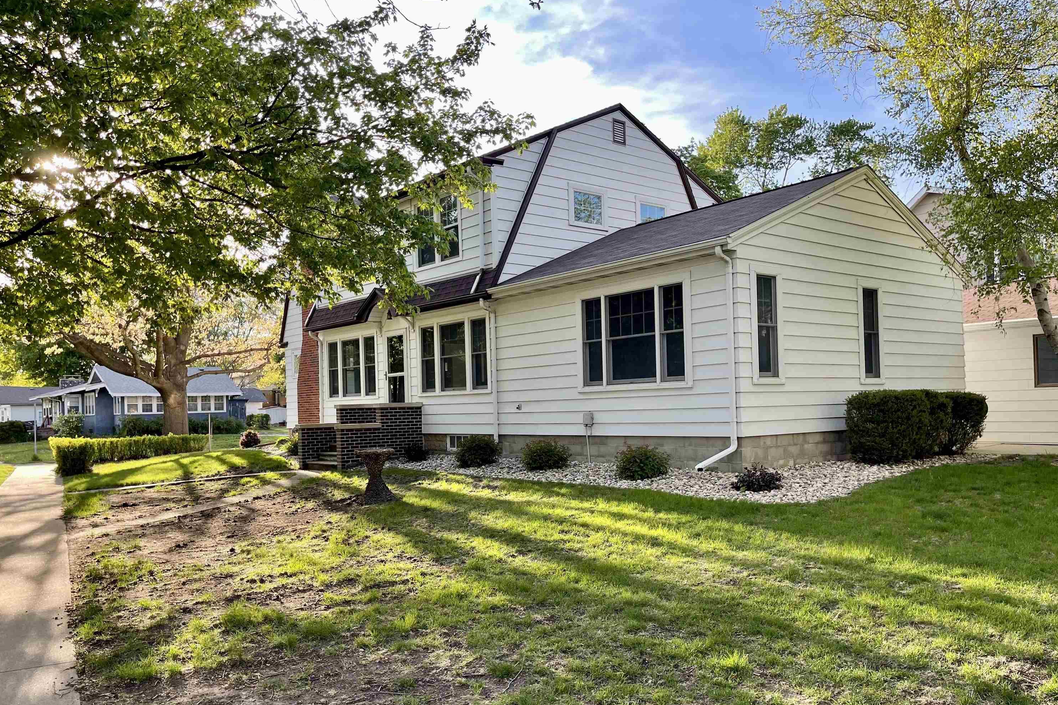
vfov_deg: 47.8
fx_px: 793
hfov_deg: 67.4
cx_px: 525
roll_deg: +1.1
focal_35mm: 27
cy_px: 398
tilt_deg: +0.1
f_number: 1.6
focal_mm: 5.1
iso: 32
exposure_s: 1/341
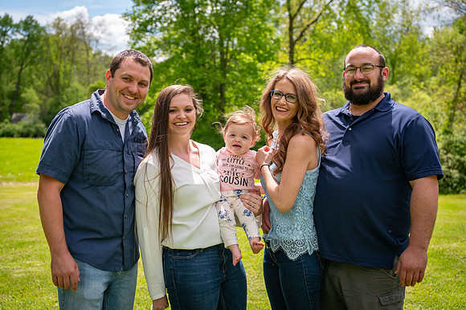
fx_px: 750
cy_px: 155
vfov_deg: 23.4
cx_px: 233
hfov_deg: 34.5
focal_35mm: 58
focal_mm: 58
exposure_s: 1/1600
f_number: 5
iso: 400
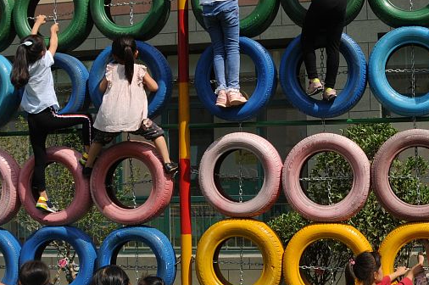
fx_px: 762
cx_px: 299
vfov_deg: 21.2
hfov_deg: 31.1
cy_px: 113
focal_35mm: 64
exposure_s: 1/200
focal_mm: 18
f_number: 9
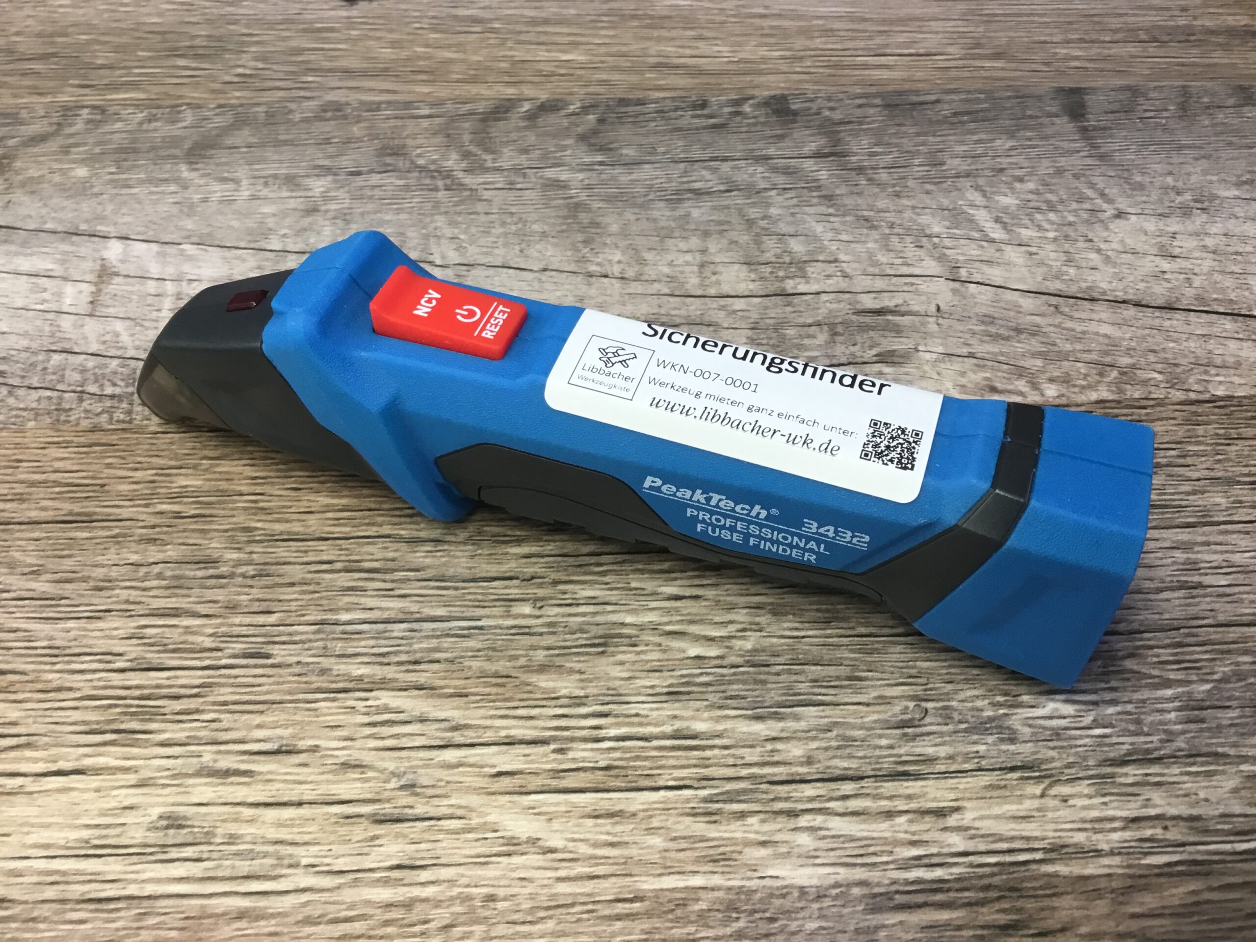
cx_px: 628
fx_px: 1125
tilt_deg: -47.2
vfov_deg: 45.4
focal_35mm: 31
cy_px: 471
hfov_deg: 58.4
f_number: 2.4
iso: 32
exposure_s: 1/33
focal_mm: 3.3
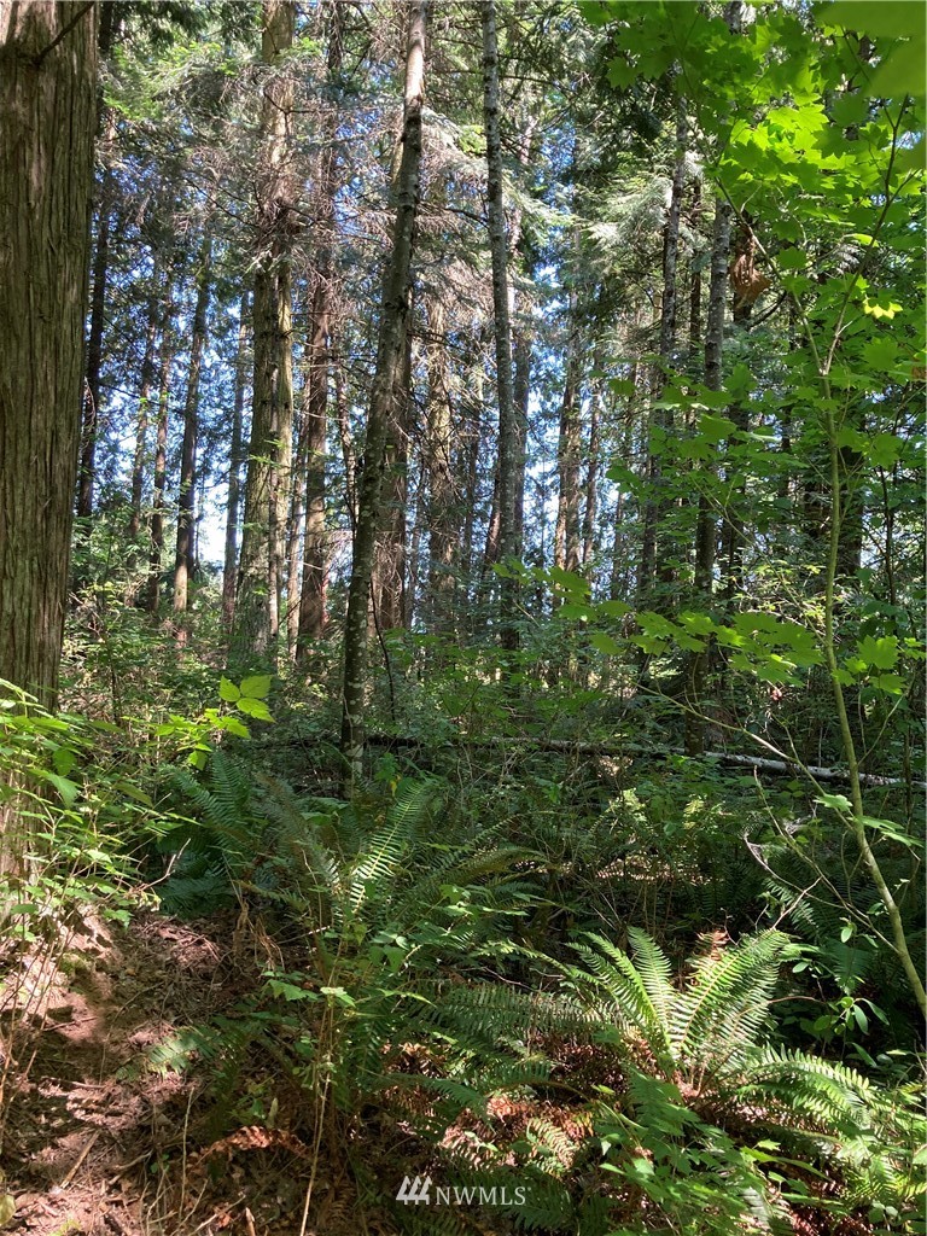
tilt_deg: +3.4
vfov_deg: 63.4
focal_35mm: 28
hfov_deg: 49.7
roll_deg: -2.6
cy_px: 618
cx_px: 464
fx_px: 1000
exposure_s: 1/121
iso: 80
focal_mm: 3.99
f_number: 1.8
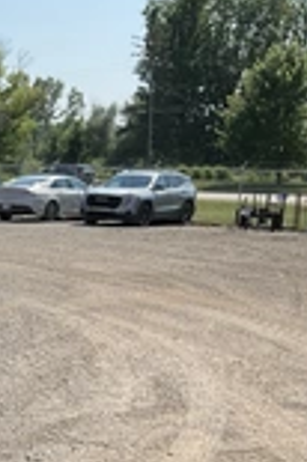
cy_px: 301
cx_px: -268
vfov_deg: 25.9
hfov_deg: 14.9
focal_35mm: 78
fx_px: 1000
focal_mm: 3
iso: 25
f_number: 1.8
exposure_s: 1/1577
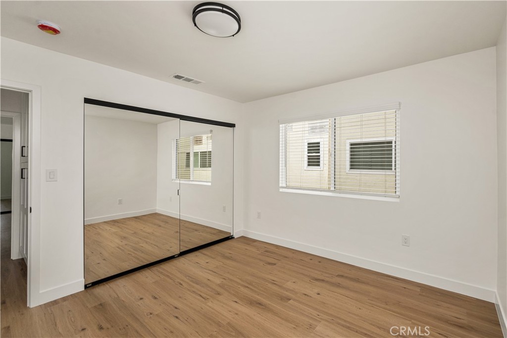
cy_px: 169
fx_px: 197
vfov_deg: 81.2
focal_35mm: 14
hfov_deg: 104.2
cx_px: 254
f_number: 7.1
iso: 125
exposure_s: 1/40
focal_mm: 14
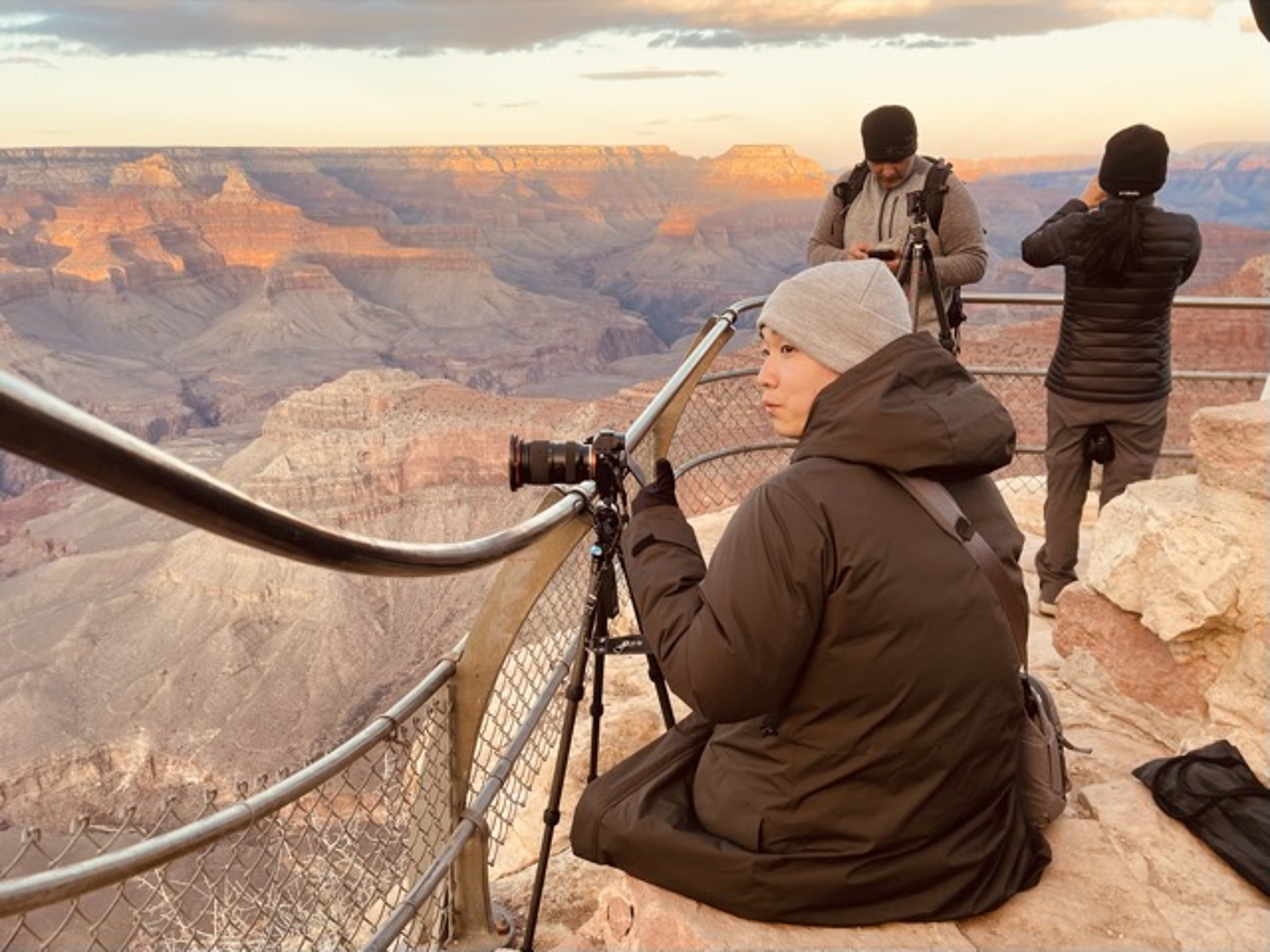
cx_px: 635
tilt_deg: -16.9
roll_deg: +0.2
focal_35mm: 25
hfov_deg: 69.4
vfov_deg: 54.9
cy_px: 476
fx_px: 917
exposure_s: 1/121
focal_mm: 5.1
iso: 50
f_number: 1.6
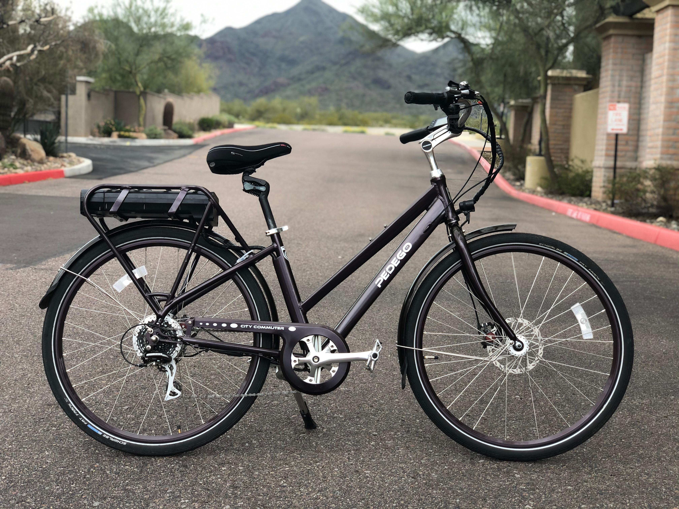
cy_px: 254
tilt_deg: -4.2
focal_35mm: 52
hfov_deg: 36.8
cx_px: 340
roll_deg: -2.0
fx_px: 1020
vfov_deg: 28.0
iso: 20
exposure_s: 1/120
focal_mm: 6
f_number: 2.4
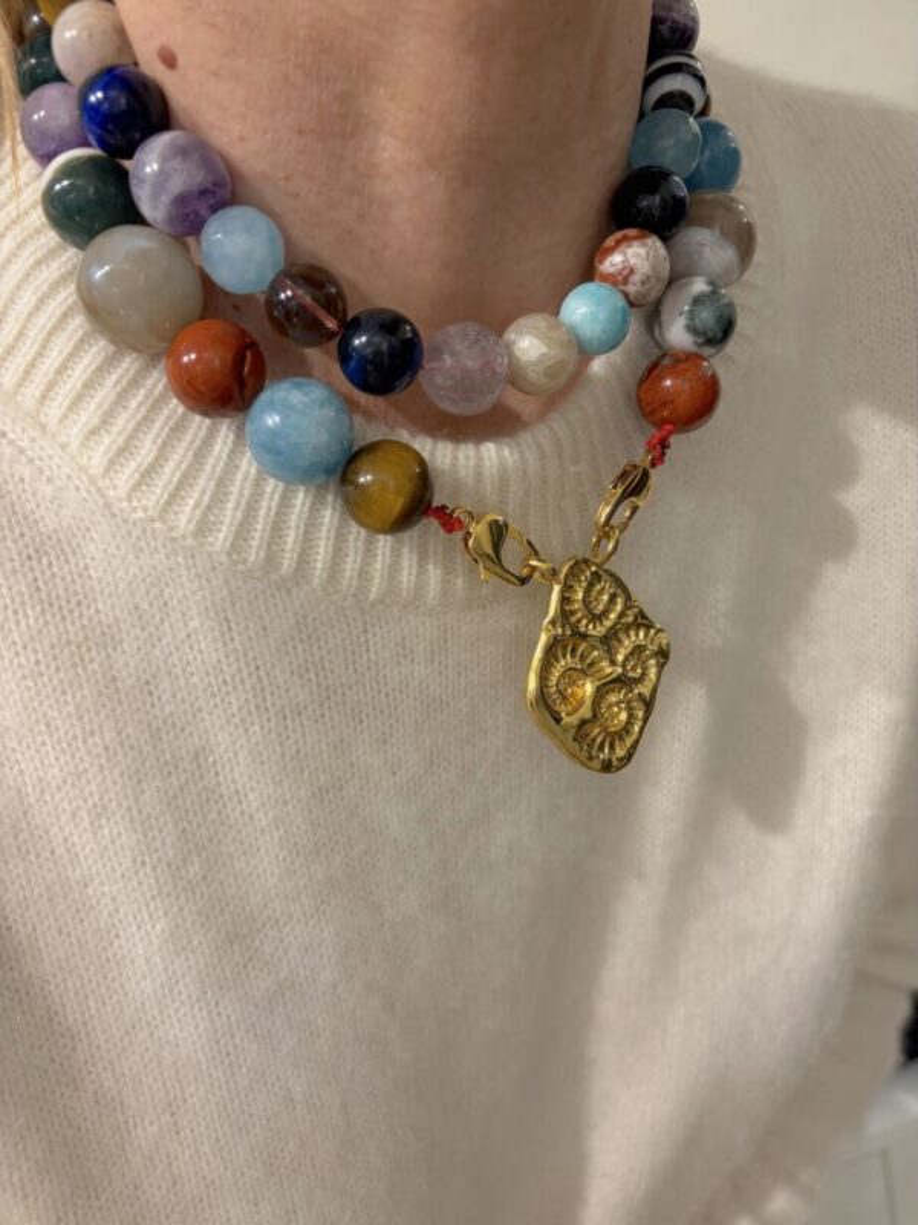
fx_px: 919
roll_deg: +9.2
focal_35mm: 26
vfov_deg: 67.3
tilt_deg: -5.9
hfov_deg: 53.1
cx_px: 459
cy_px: 612
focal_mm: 5.96
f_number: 1.6
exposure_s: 1/50
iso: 100
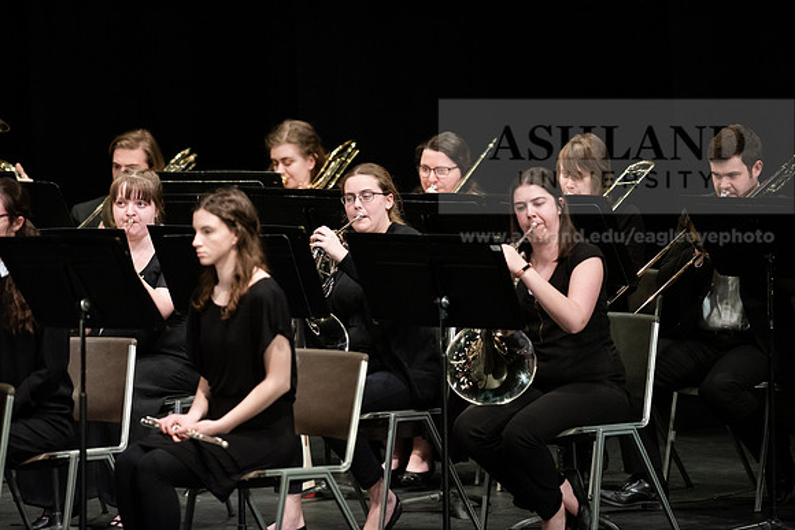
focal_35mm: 300
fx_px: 6626
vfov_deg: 4.6
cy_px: 265
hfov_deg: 6.9
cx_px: 398
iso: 4000
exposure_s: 1/250
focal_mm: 300
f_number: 3.2
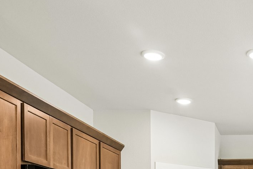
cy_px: 229
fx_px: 429
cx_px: 275
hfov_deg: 29.7
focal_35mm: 61
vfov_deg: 20.1
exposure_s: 1/25
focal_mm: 21
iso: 400
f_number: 8
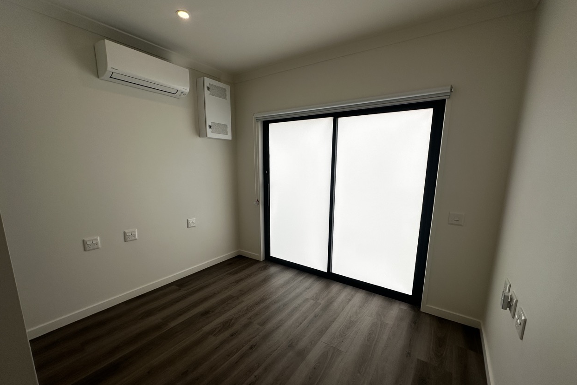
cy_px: 207
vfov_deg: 77.2
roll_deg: -0.8
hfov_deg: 100.4
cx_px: 295
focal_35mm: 15
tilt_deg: -9.6
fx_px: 240
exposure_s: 1/729
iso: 40
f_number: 2.2
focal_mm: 2.22
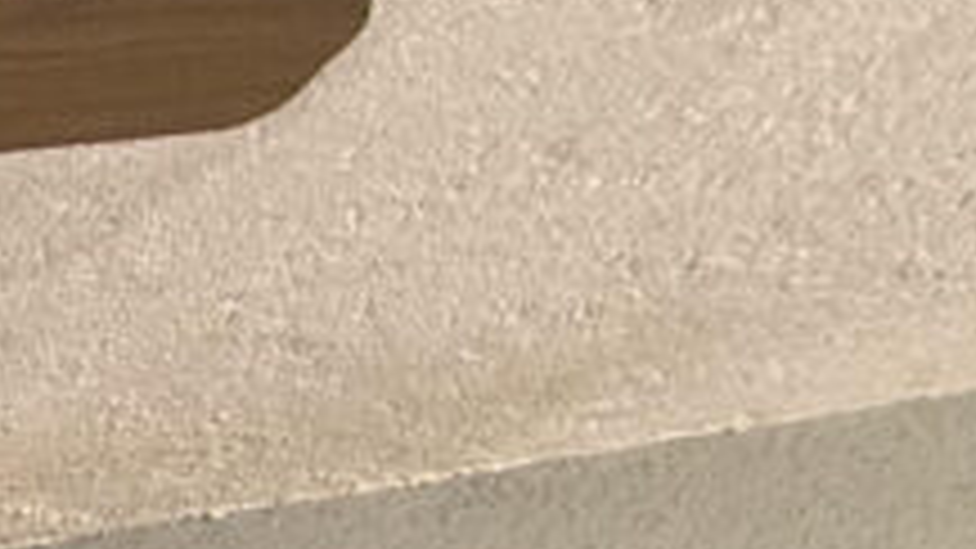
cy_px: 1300
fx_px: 1863
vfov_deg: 12.9
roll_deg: +2.9
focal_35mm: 72
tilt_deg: +0.9
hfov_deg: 16.4
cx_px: -1232
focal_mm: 2.22
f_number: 2.2
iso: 320
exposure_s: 1/60
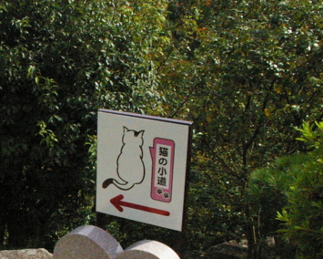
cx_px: -37
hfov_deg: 24.2
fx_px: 698
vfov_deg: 20.6
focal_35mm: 73
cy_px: 226
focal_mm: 18
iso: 3200
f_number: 11
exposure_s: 1/3000
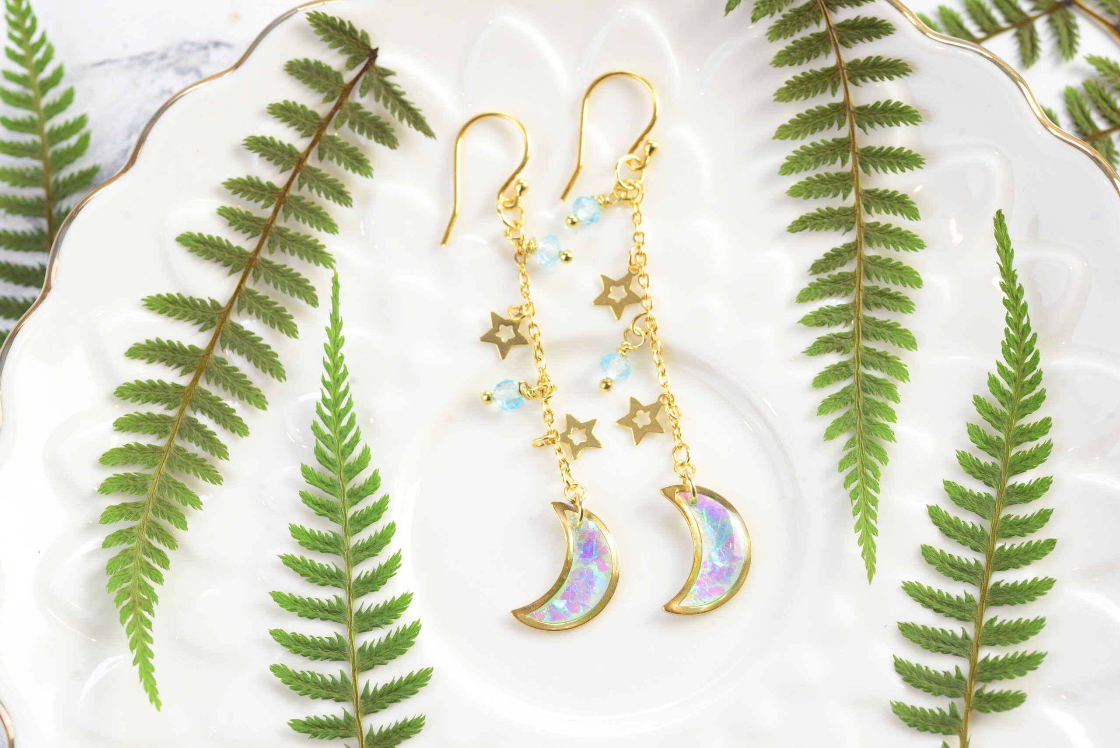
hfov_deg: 22.6
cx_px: 560
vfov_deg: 15.2
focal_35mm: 90
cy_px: 374
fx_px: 2801
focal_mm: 90
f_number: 13
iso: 1800
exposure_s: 1/100
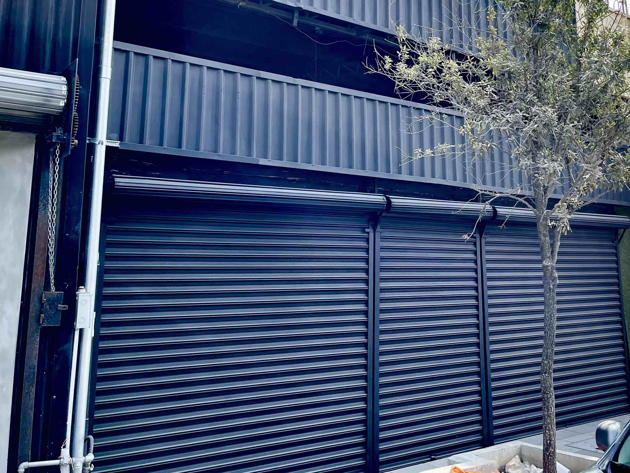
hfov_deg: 48.8
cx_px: 366
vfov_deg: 37.1
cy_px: 141
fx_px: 692
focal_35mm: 38
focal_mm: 5.1
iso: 32
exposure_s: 1/796
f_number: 1.6
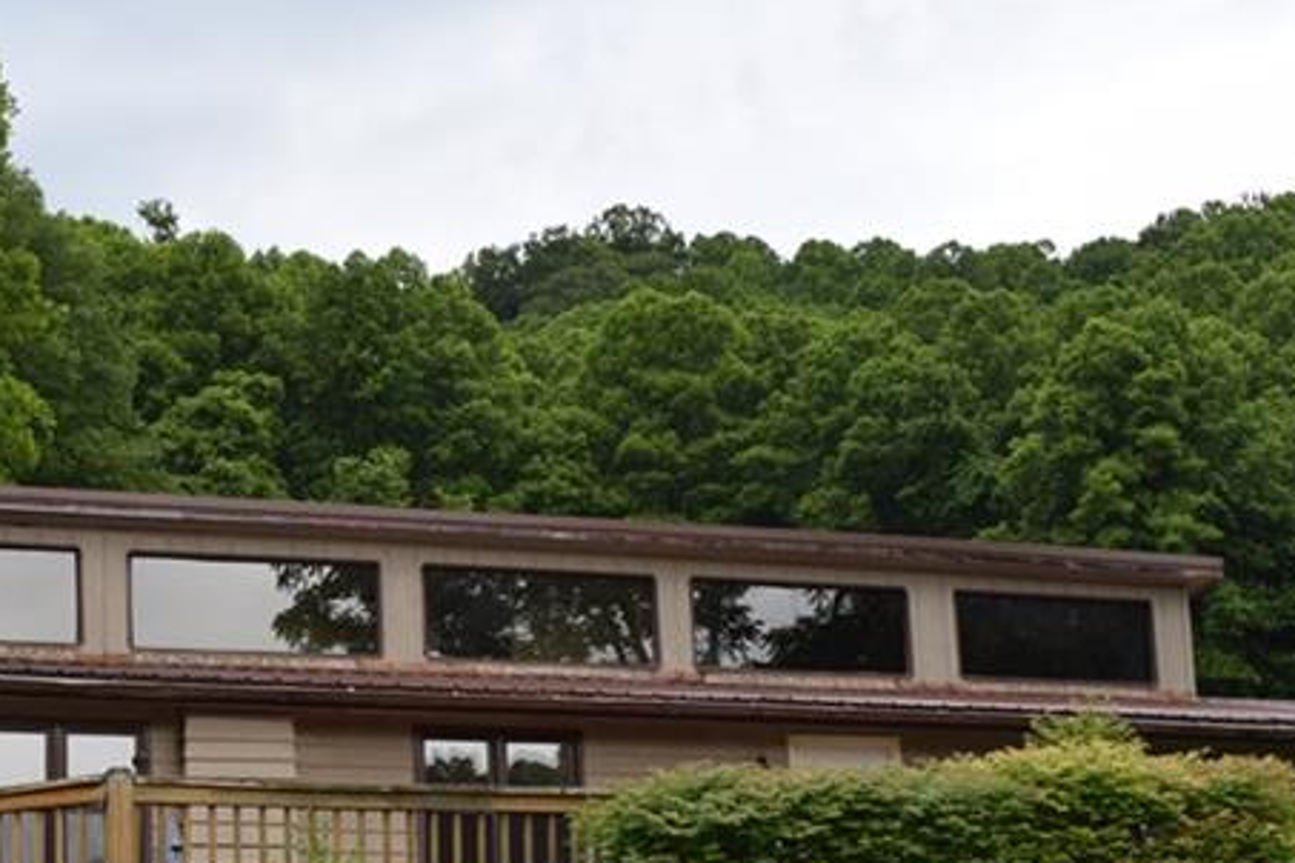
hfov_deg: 32.0
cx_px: 263
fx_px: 2194
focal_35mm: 61
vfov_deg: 21.7
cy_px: 783
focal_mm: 18
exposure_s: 1/125
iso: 250
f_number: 5.6
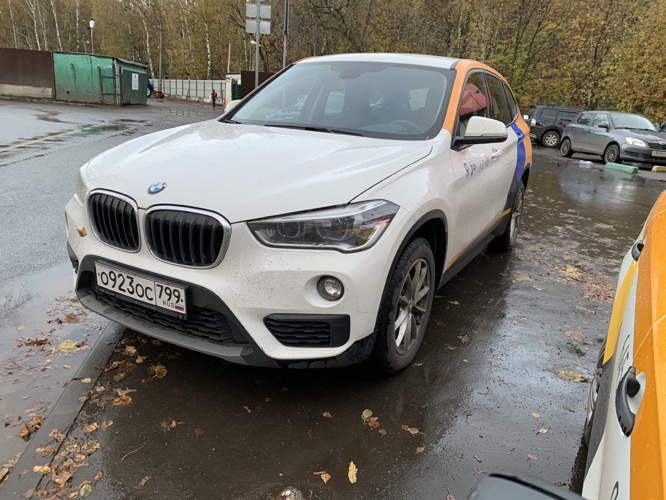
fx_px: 500
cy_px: 250
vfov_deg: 53.1
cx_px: 333
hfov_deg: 67.3
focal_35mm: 26
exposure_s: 1/102
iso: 100
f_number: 1.8
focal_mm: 4.25
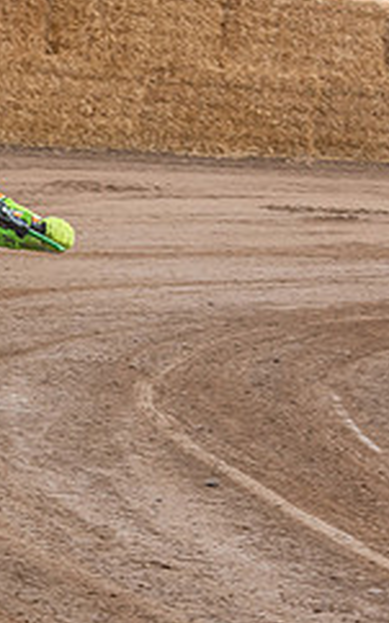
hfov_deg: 4.9
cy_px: 289
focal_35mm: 264
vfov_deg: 8.0
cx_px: -283
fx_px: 4483
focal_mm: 86
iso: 1000
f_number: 8
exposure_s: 1/320
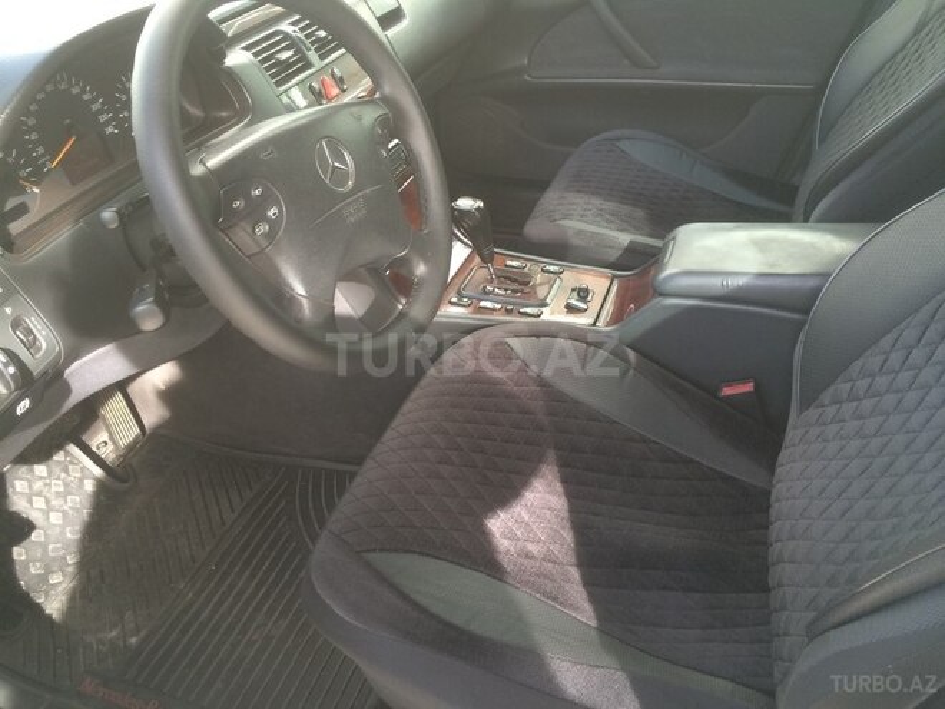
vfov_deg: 48.2
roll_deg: +2.6
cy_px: 354
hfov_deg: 61.7
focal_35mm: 29
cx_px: 472
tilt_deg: -38.6
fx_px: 792
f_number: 2.2
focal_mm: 4.15
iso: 40
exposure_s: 1/33
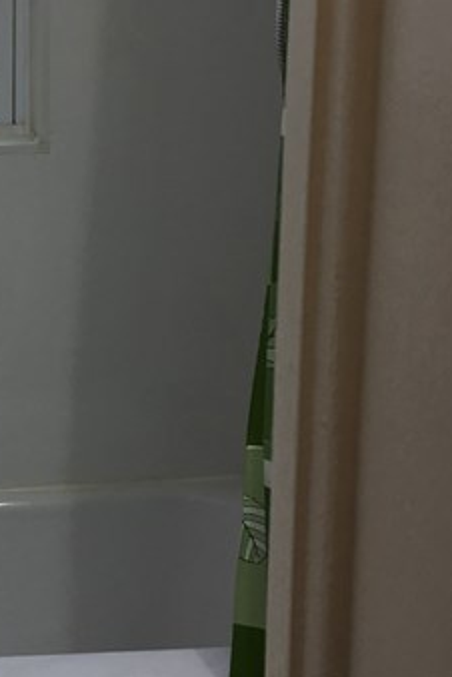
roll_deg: +2.0
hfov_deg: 13.8
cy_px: 304
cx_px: -286
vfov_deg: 22.4
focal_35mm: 91
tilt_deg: -13.7
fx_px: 1714
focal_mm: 4.15
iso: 32
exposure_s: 1/60
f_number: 2.2
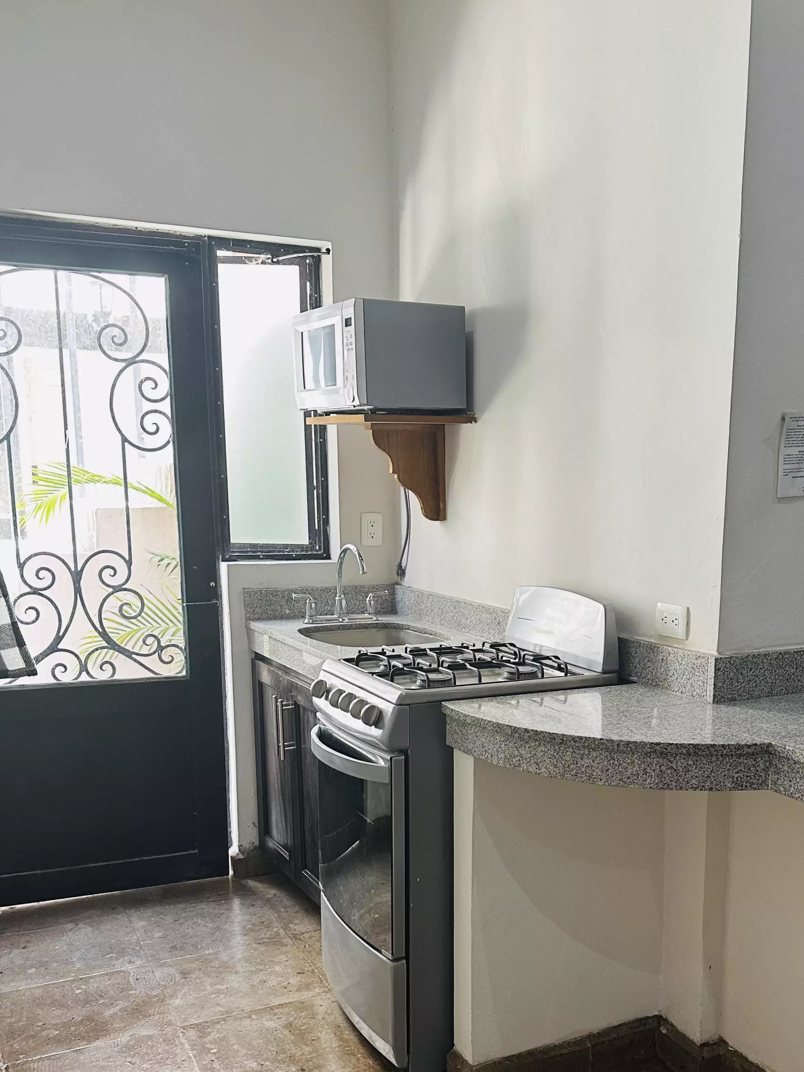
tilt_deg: -11.1
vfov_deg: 51.8
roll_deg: -1.0
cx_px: 508
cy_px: 699
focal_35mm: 35
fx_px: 1084
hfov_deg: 40.4
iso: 250
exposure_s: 1/113
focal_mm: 6.86
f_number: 1.78
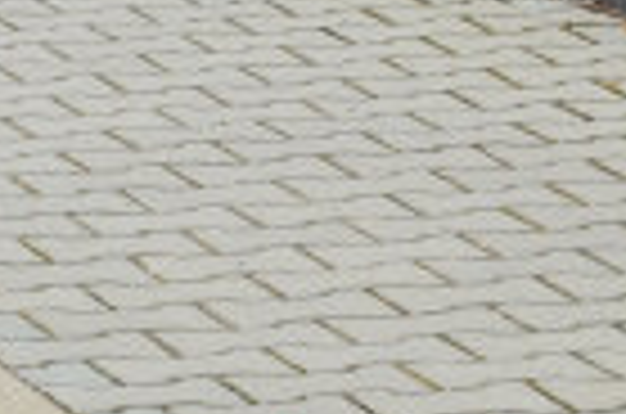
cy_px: -448
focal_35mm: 436
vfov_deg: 3.1
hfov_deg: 4.7
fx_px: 7564
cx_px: 423
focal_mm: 66
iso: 100
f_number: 11
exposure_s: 1/160
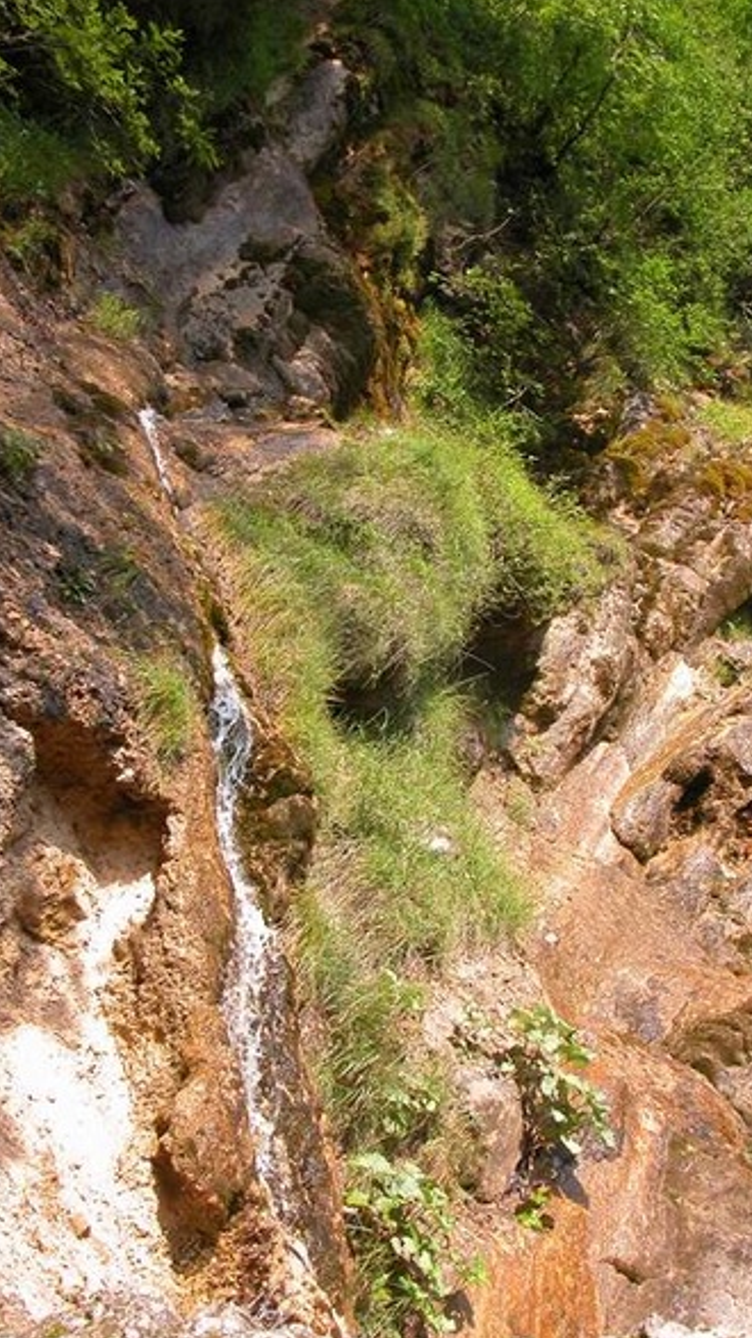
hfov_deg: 30.4
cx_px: 399
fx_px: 1383
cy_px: 659
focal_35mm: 39
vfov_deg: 51.6
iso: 100
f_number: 4.5
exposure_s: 1/162
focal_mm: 8.9
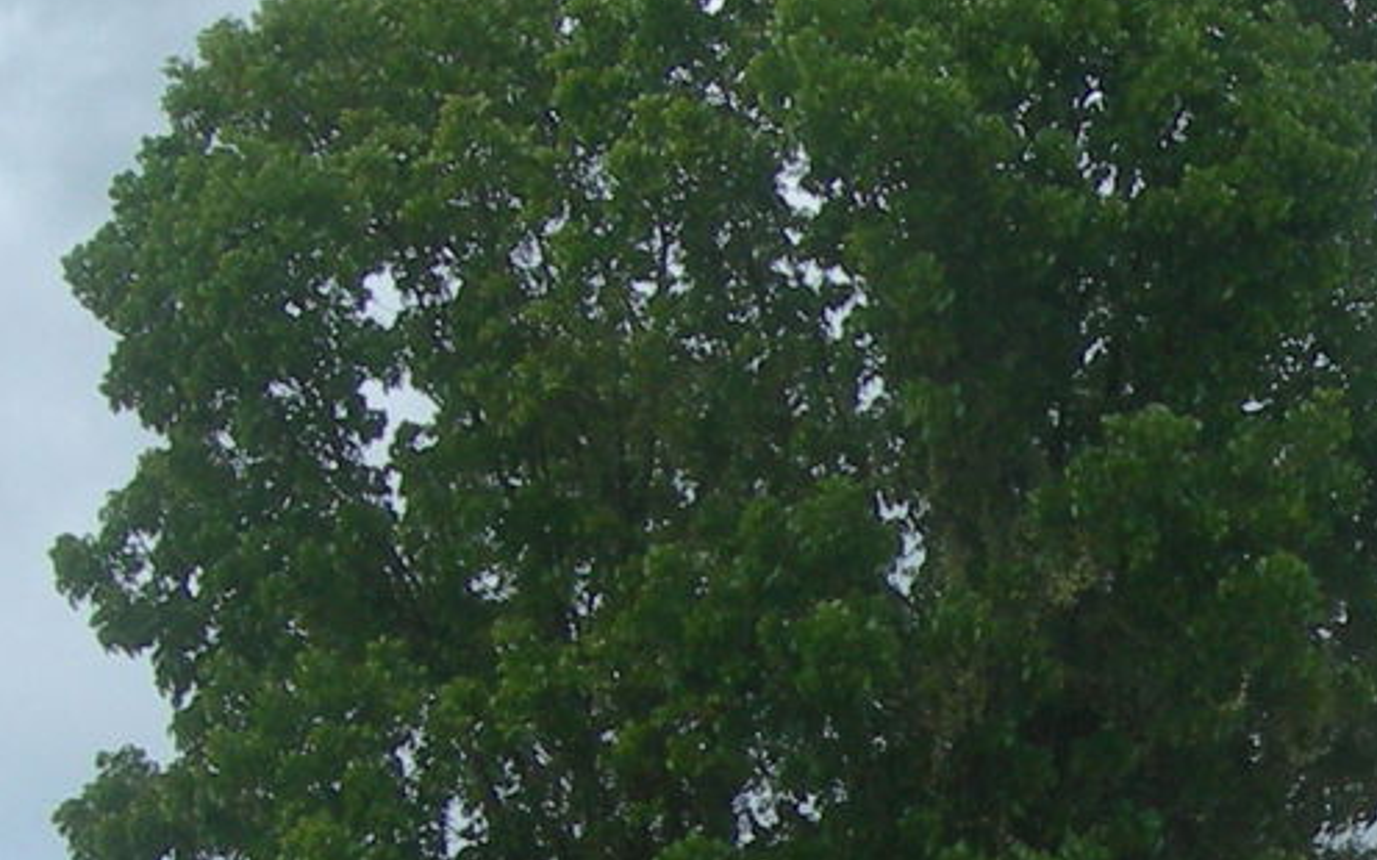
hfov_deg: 12.8
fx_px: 5854
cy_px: 1087
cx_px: 1974
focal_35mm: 156
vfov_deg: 8.3
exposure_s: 1/403
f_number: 4.8
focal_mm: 7.8
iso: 50
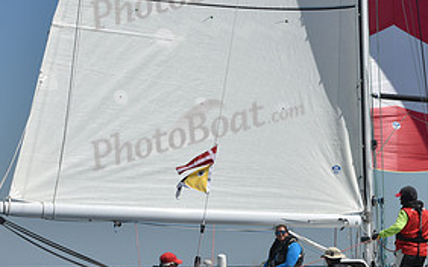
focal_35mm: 147
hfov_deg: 14.1
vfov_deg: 8.9
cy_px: 189
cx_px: 384
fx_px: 1714
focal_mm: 70
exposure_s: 1/1250
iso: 250
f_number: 10
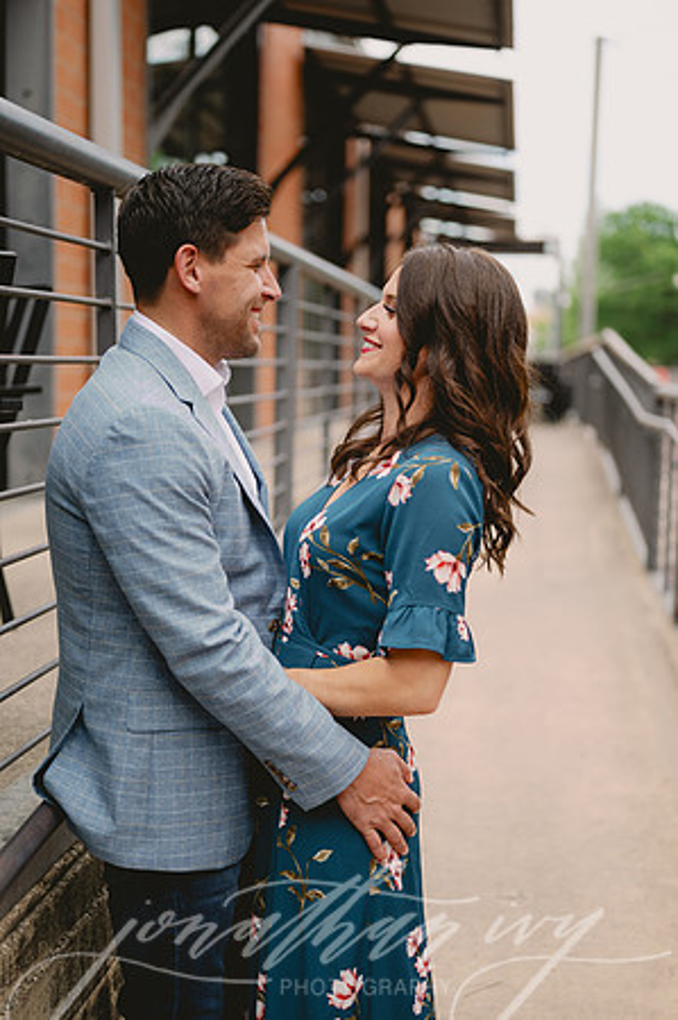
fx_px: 1416
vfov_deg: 39.6
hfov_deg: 26.9
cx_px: 339
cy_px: 510
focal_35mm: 50
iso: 100
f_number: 2
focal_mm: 50
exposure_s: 1/640
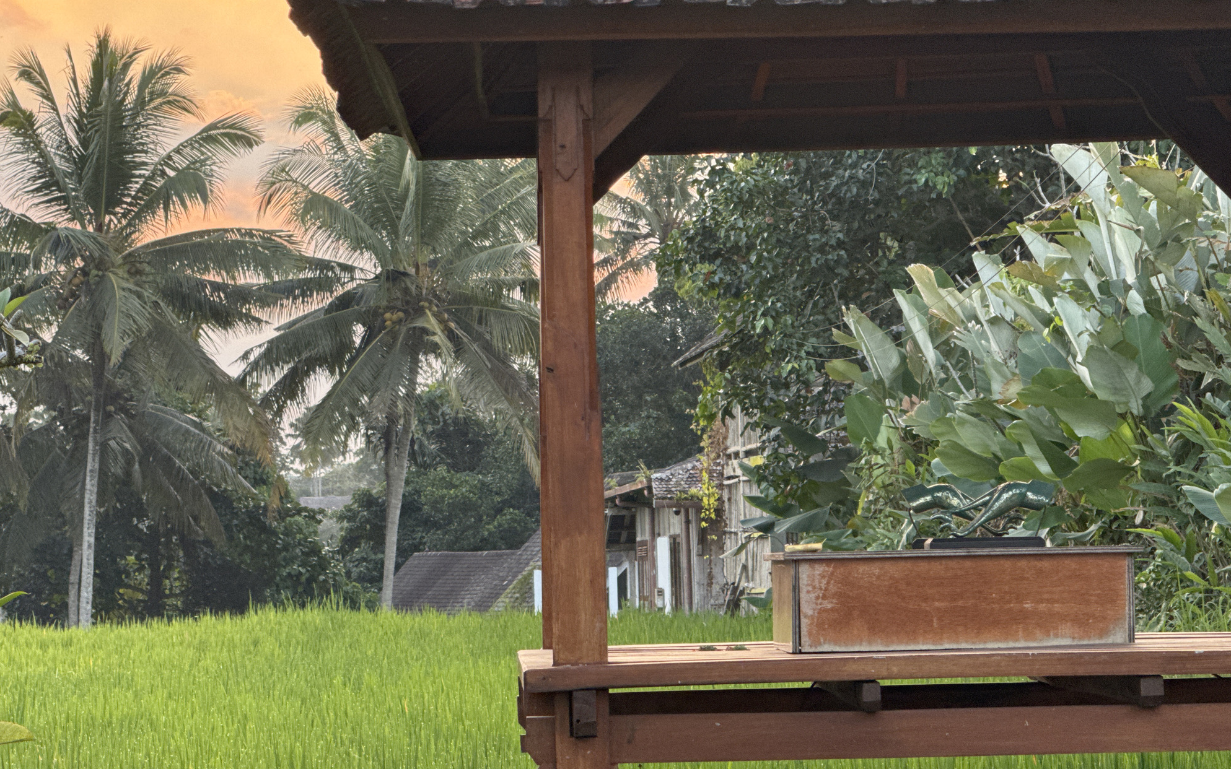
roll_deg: +1.8
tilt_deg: +3.6
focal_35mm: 128
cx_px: 613
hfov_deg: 16.3
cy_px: 370
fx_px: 4294
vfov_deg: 10.2
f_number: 2.8
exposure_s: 1/99
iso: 160
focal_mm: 15.66
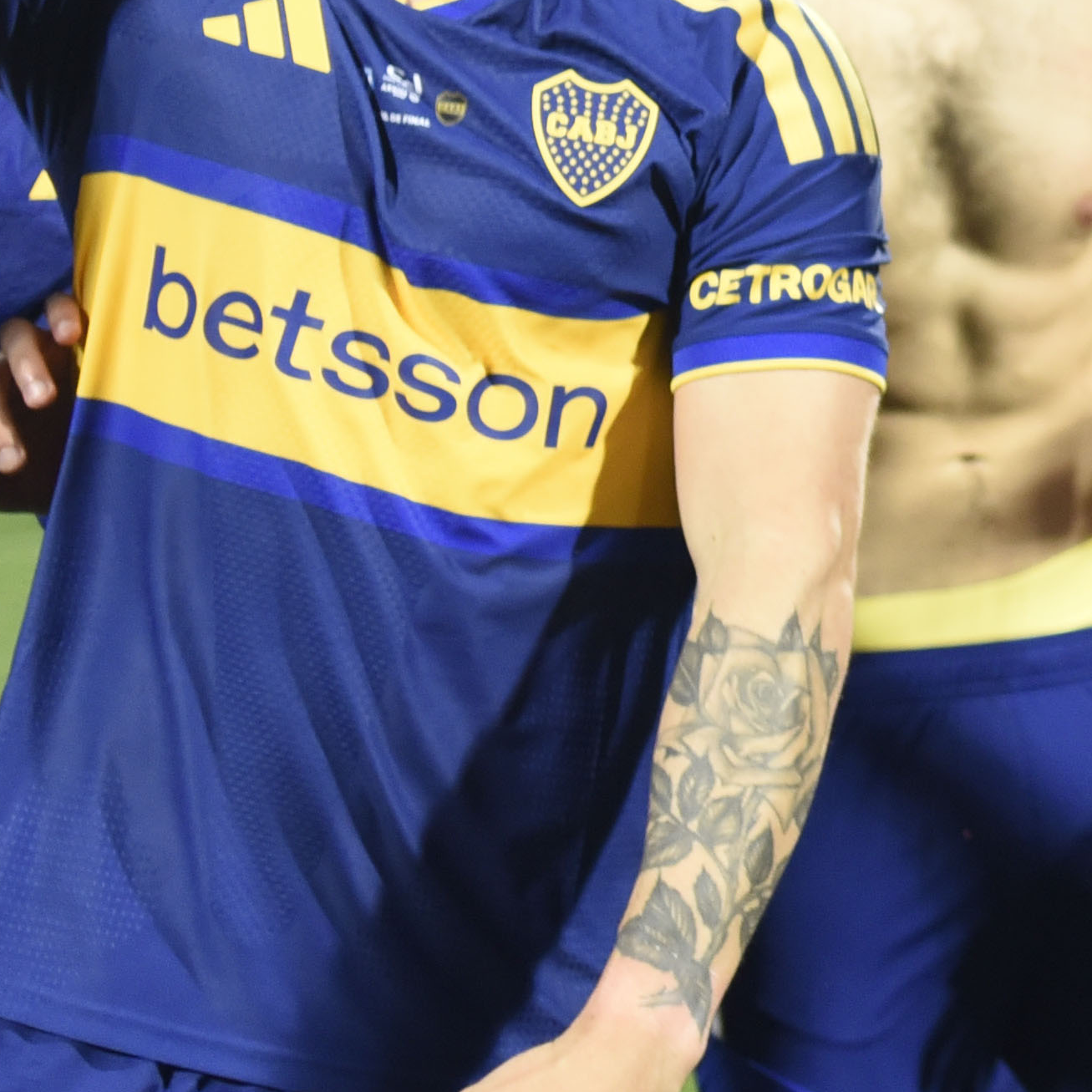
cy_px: 198
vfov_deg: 12.7
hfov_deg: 11.7
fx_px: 4890
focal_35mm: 137
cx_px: 2026
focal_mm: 35
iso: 2000
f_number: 2.8
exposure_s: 1/1600
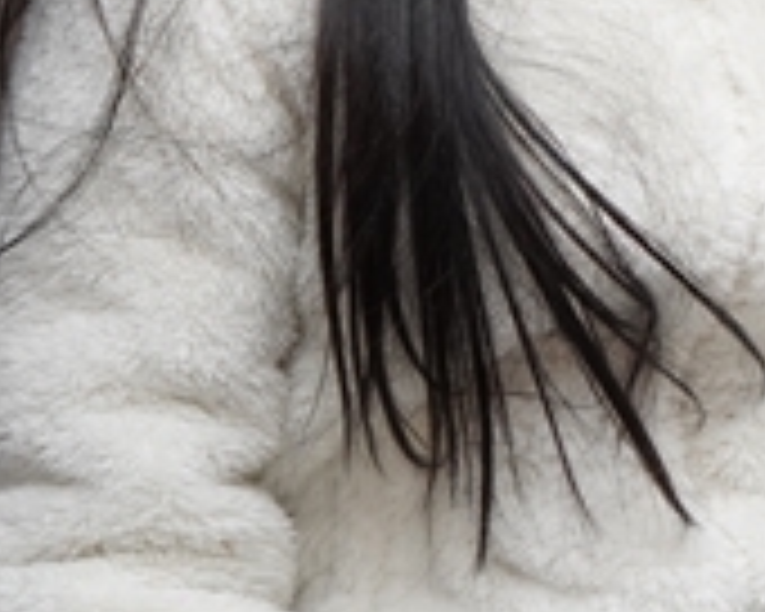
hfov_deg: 7.7
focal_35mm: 247
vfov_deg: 6.2
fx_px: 5592
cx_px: 1071
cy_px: -7
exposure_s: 1/160
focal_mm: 56
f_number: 4
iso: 2500
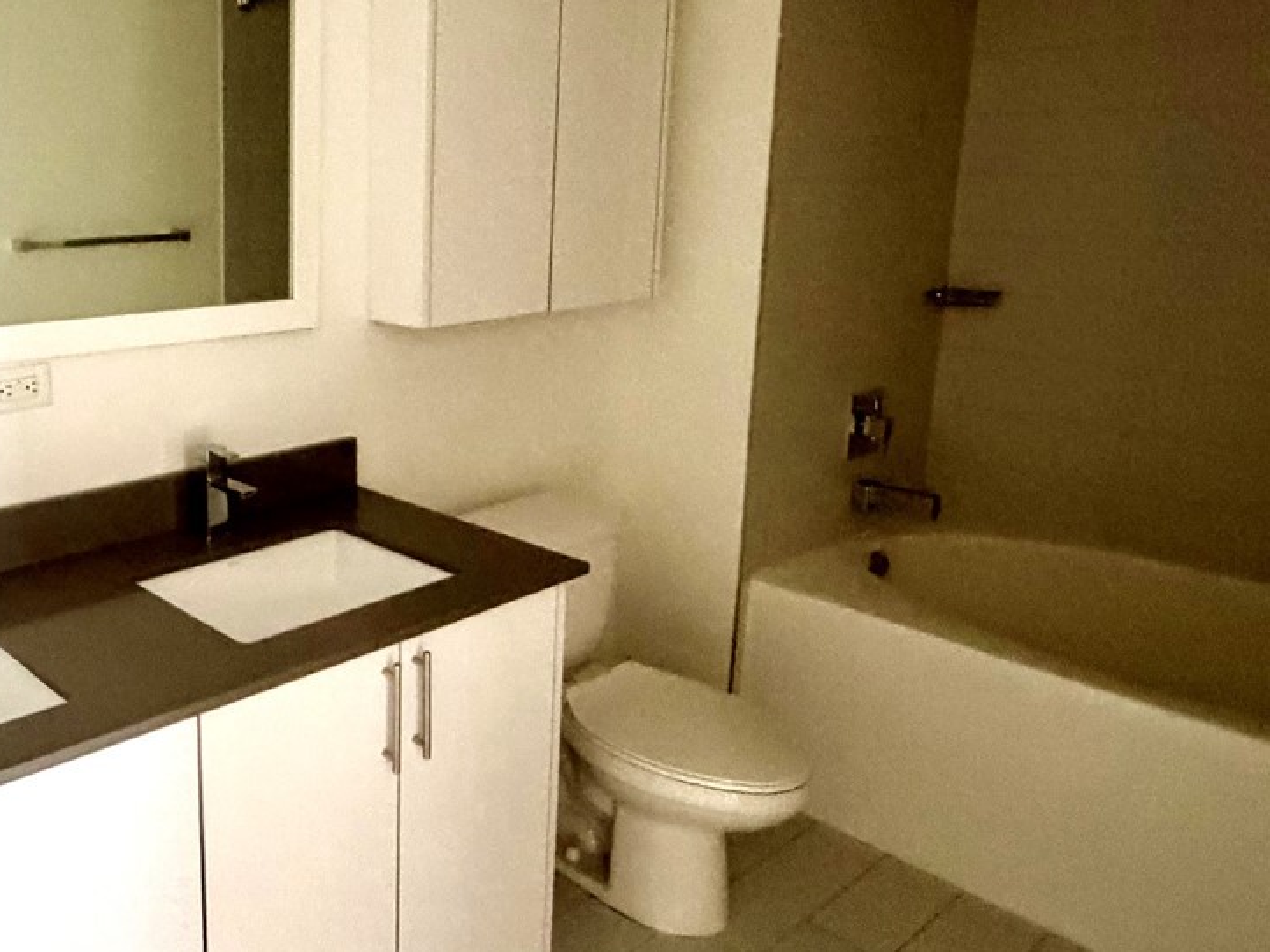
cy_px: 393
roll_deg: +1.1
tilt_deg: -13.7
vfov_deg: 45.2
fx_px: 1137
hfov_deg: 54.5
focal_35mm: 31
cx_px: 262
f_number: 2.2
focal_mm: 2.22
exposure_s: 1/60
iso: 800
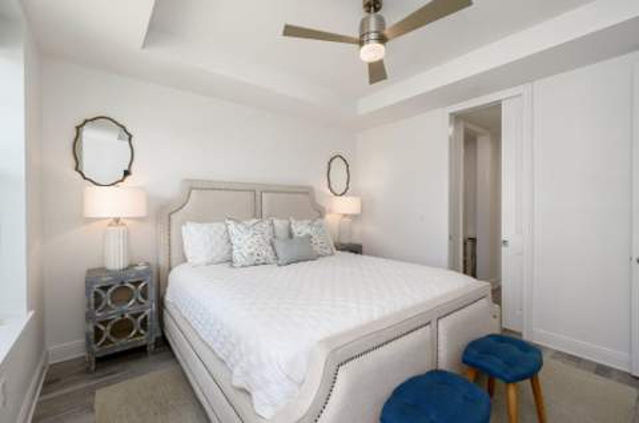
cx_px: 320
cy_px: 212
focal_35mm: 16
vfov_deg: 75.3
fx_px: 275
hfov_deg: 98.6
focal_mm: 15.5
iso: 250
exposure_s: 1/30
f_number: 9
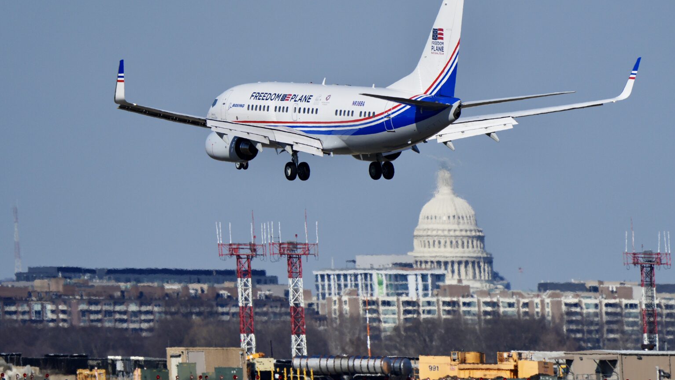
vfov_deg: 1.9
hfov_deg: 3.4
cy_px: 160
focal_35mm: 630
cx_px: 338
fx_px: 11277
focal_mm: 600
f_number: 8
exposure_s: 1/3200
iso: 400
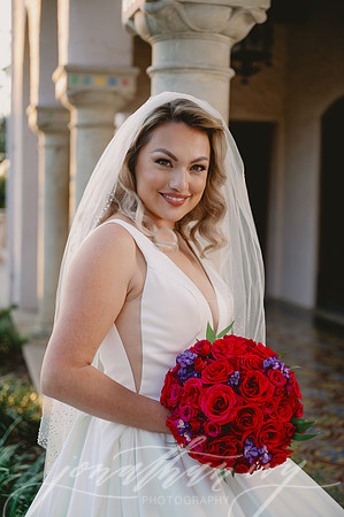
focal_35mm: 55
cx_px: 172
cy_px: 258
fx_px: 790
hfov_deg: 24.6
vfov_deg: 36.3
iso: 160
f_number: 2.8
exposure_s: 1/200
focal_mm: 55
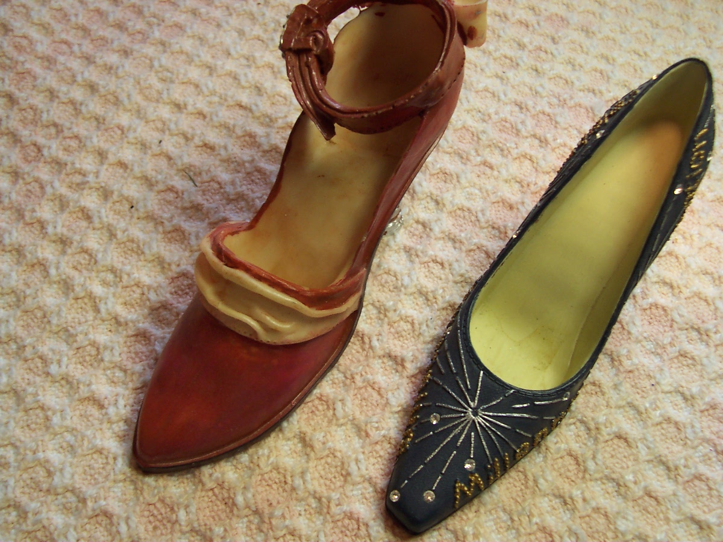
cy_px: 271
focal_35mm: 37
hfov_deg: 50.1
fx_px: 773
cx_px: 362
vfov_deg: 38.7
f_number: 2.8
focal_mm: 5.6
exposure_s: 1/90
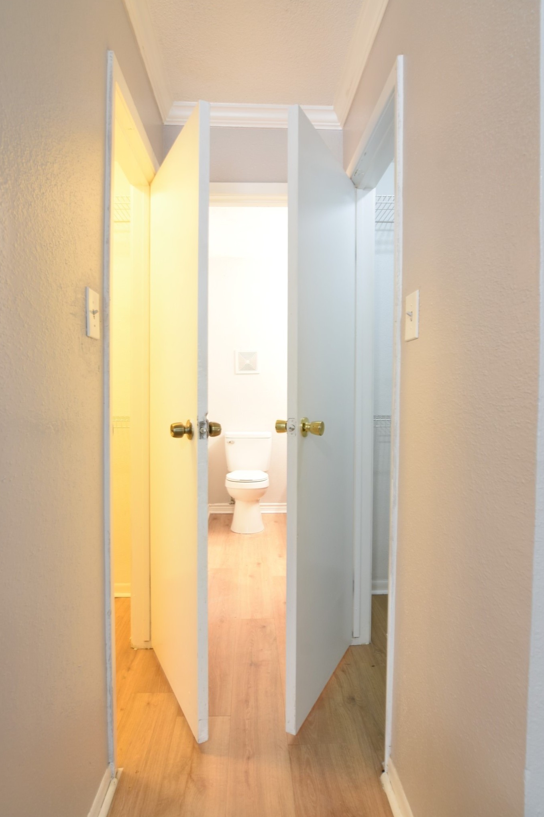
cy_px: 404
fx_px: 397
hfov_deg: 68.7
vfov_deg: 91.5
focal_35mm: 18
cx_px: 260
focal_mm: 11
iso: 160
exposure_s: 1/1.3
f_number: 7.1
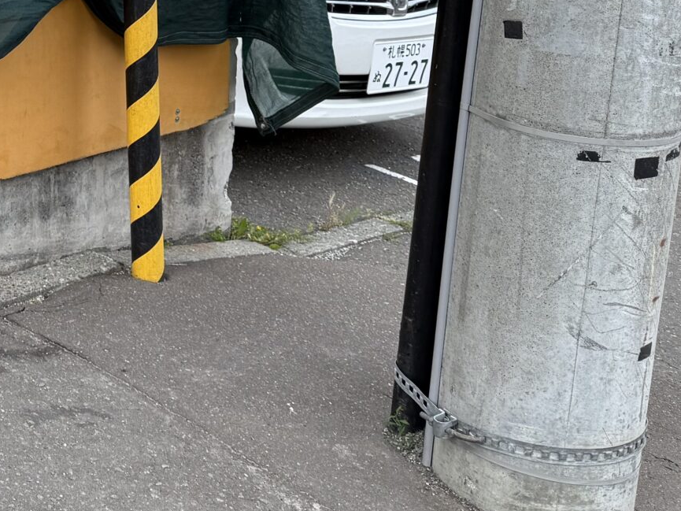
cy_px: -69
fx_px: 1397
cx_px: -298
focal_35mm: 71
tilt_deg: -12.3
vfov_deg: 19.7
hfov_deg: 23.0
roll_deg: +1.5
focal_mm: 6.76
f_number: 1.78
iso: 80
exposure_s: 1/955
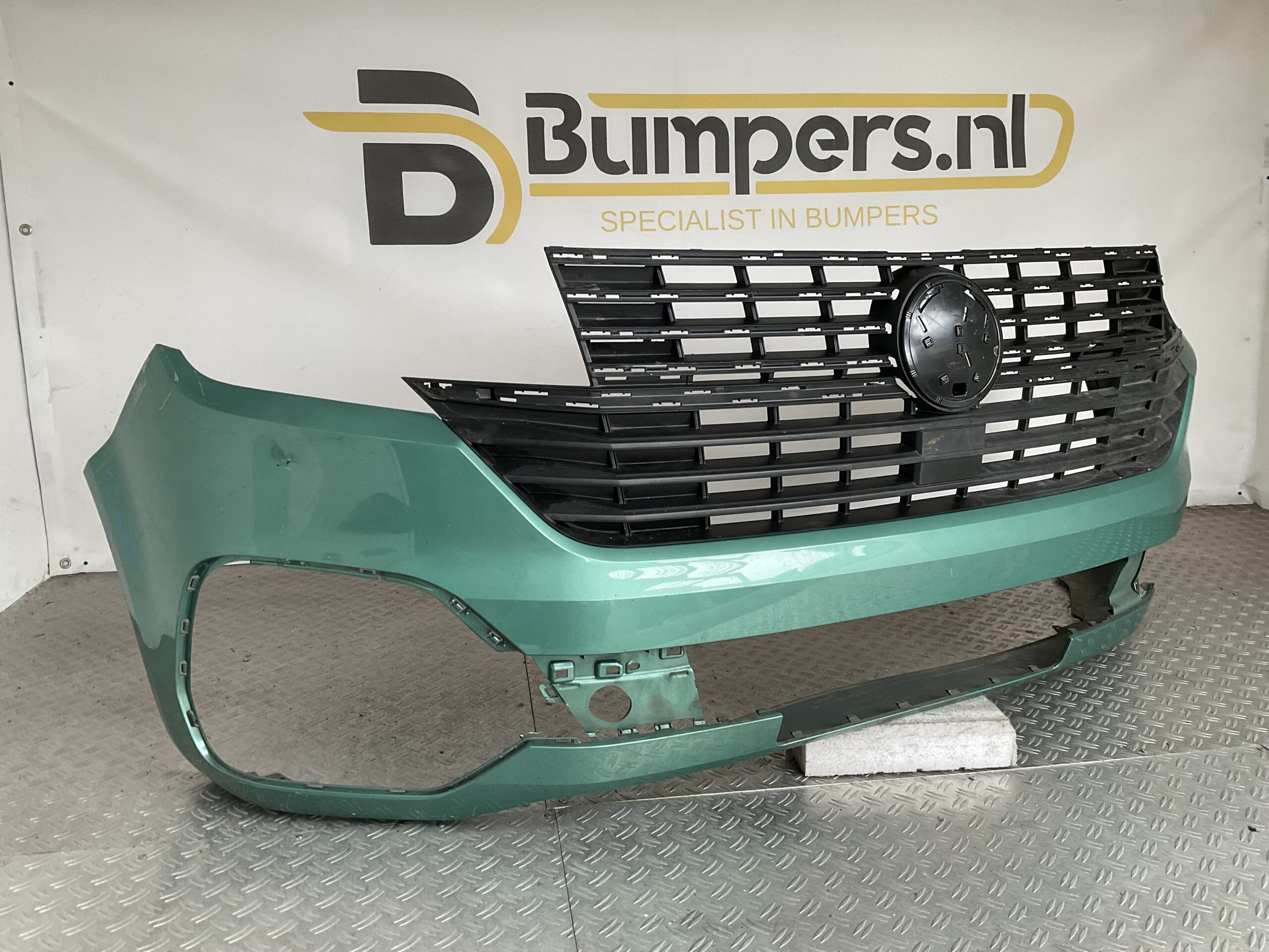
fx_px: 1063
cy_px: 476
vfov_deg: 48.2
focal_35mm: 29
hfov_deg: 61.7
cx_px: 634
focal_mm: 3
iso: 50
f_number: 1.8
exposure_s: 1/50
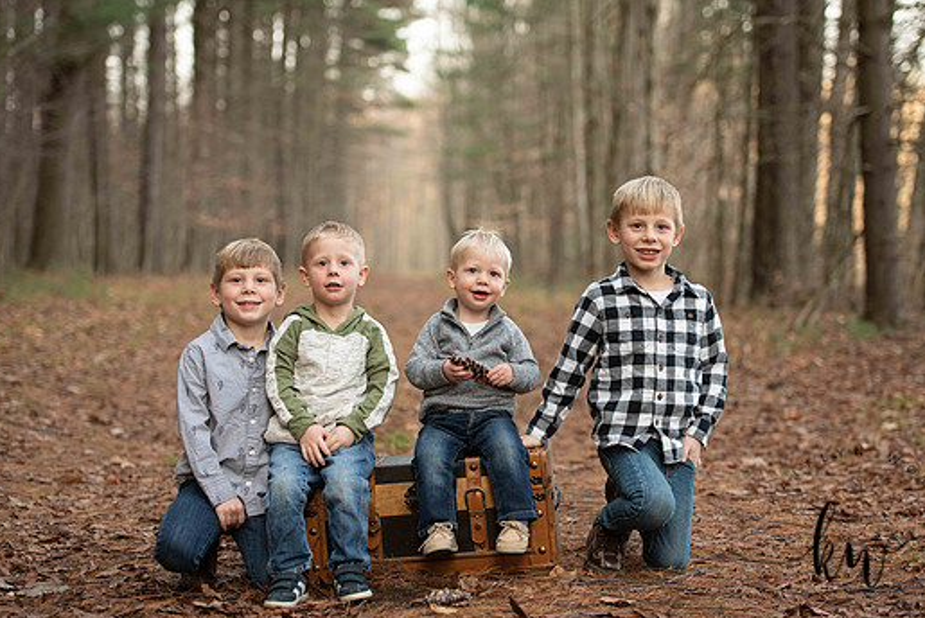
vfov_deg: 15.6
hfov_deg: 23.1
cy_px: 315
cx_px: 498
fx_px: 2262
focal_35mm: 88
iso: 400
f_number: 2.8
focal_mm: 78
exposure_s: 1/200
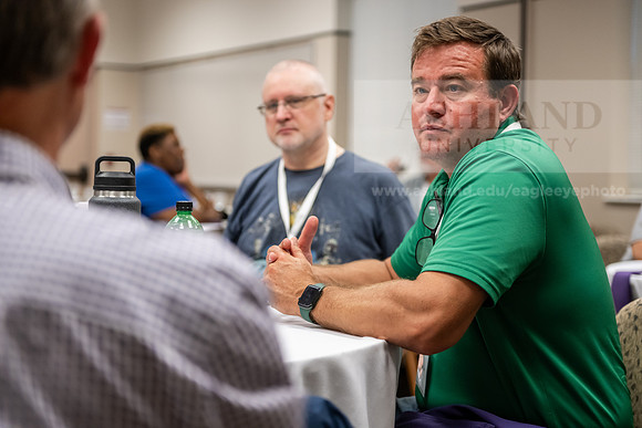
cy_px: 214
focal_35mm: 70
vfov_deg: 19.5
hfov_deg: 28.8
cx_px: 321
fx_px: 1249
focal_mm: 70
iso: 1600
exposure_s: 1/160
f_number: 2.8
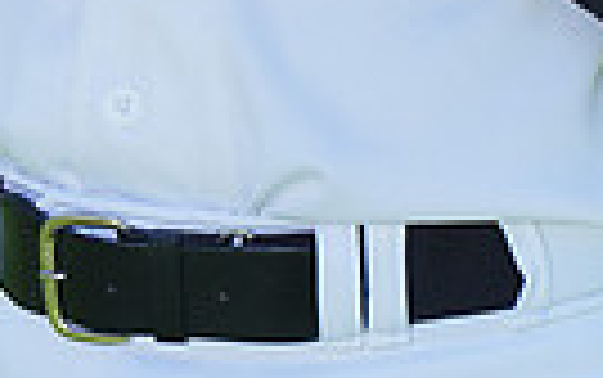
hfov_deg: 2.6
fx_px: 13471
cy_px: -670
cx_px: 272
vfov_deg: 1.6
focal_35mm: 819
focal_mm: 186
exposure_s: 1/250
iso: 200
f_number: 9
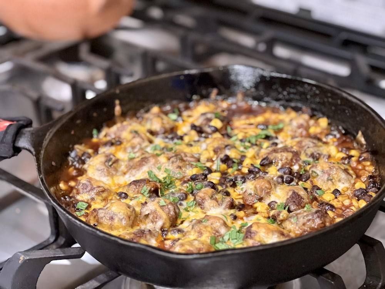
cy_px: 144
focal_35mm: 77
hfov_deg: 25.3
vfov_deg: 19.1
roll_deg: +1.5
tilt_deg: -29.5
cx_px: 192
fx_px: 856
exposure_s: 1/15
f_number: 2.8
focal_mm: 9
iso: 500
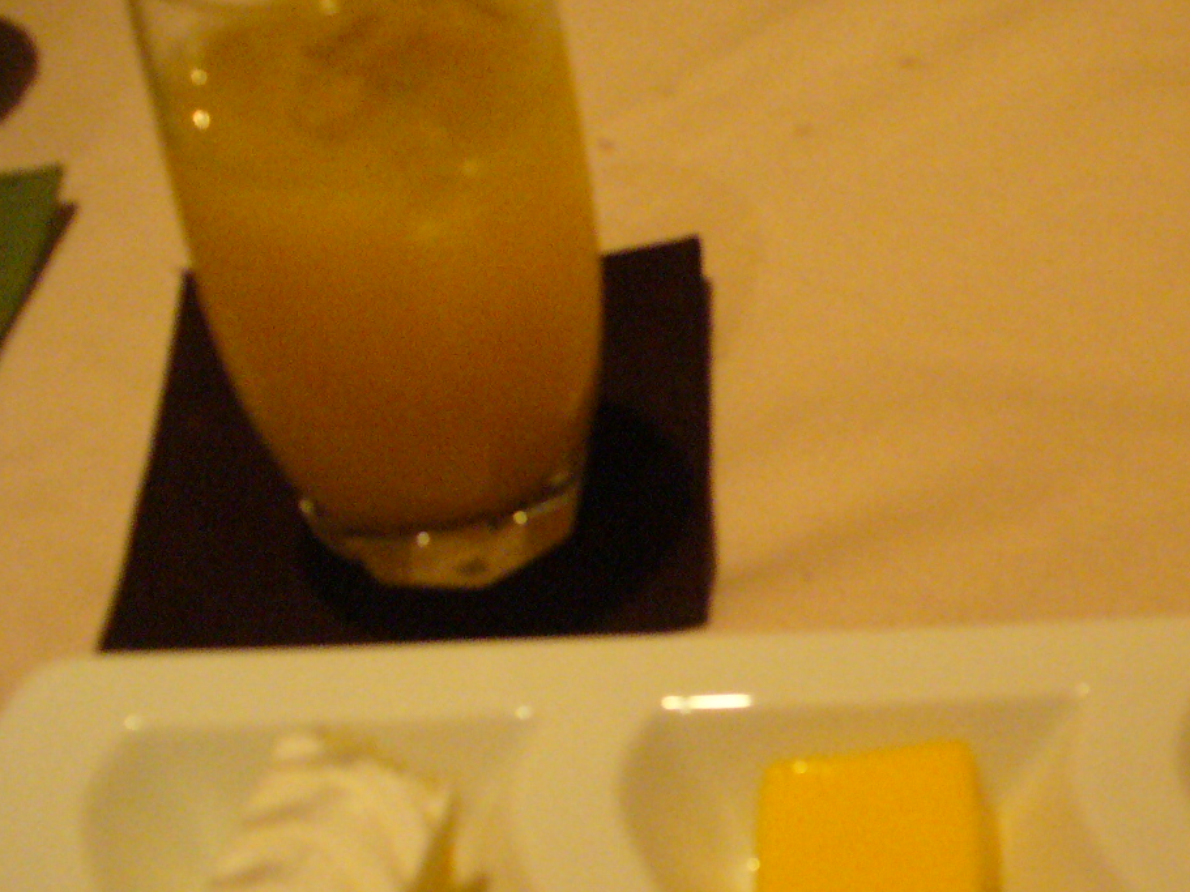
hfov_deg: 28.8
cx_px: 1041
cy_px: 605
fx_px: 2234
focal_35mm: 65
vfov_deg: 22.5
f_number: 2.8
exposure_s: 1/50
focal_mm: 6.1
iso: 400
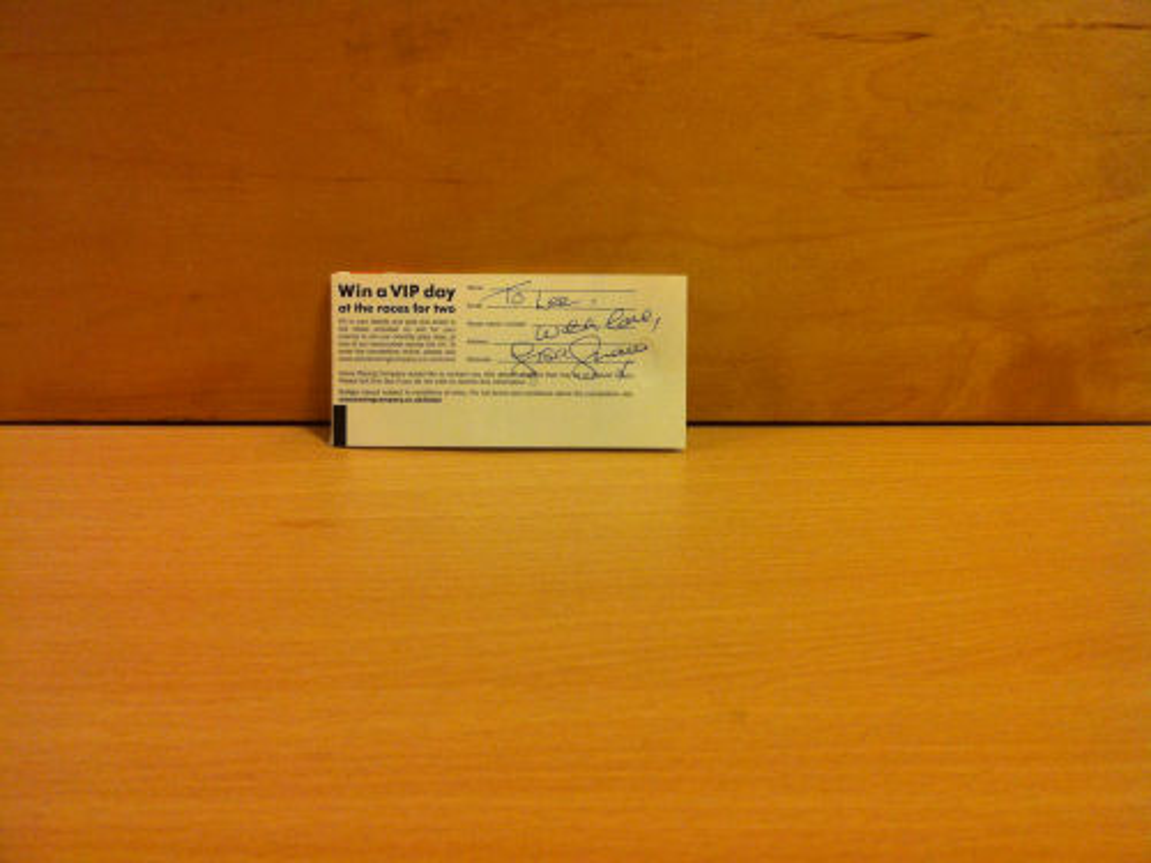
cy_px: 432
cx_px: 576
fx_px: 1164
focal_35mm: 35
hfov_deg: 52.6
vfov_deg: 40.7
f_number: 2.8
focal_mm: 3.85
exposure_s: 1/15
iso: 200
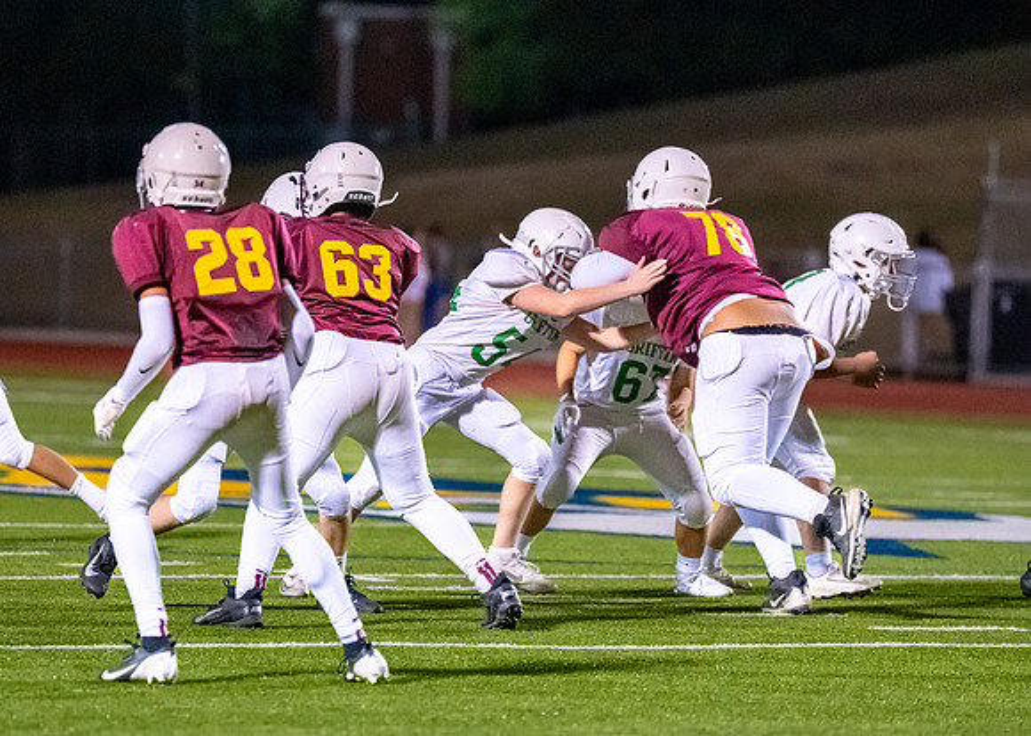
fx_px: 9847
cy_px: 341
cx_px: 475
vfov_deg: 4.3
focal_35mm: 336
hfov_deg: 6.0
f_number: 2.8
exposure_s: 1/1250
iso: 6400
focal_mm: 200
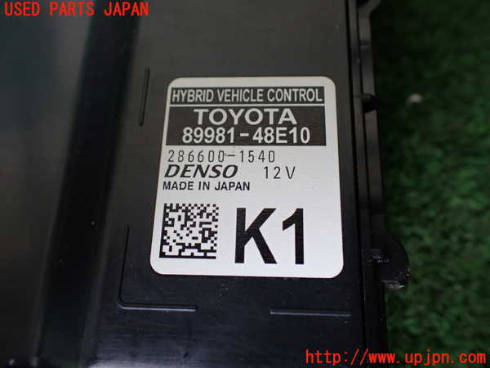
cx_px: 245
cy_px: 184
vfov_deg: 46.8
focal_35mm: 30
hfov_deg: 60.0
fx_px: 425
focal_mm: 5.4
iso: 250
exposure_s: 1/125
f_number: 2.3
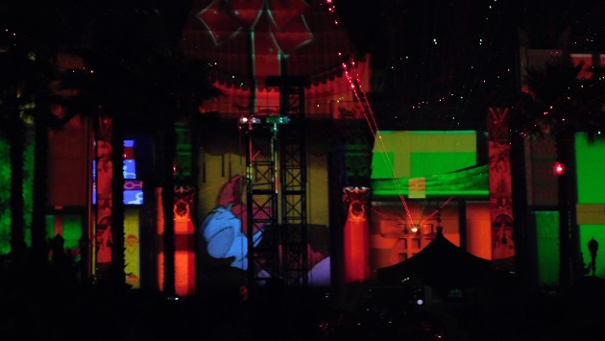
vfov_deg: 13.2
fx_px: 1477
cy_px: 121
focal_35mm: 92
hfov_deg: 23.2
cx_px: 279
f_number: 4.3
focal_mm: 12.6
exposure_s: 1/15
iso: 1600
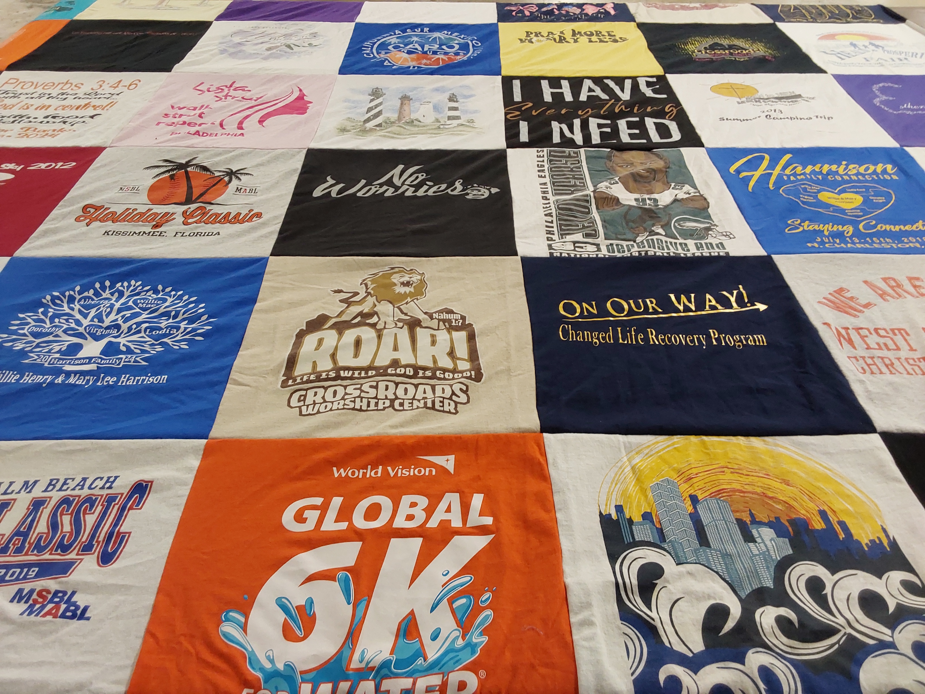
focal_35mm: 28
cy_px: 347
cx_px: 462
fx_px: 748
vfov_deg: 49.7
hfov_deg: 63.4
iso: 100
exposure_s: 1/60
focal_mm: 2.91
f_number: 1.9
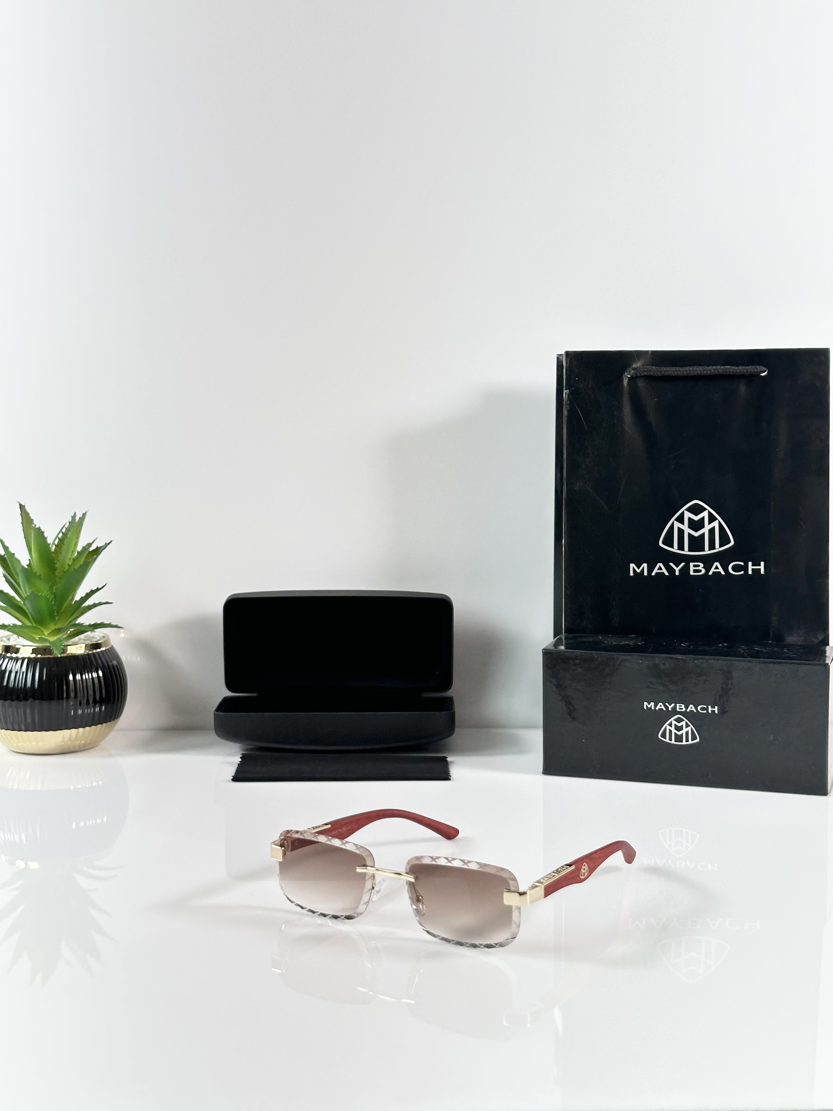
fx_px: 1540
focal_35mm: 48
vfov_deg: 39.7
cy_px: 556
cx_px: 416
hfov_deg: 30.3
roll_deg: +0.2
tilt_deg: -5.3
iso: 80
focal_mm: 6.86
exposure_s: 1/100
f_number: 1.78
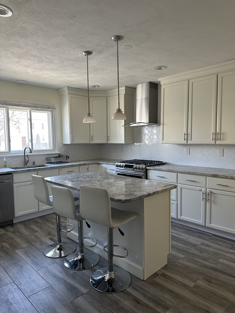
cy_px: 156
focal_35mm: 24
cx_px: 118
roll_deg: +1.0
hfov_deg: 56.8
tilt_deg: -5.3
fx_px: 217
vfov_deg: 71.6
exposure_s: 1/120
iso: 200
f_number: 1.78
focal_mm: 6.86
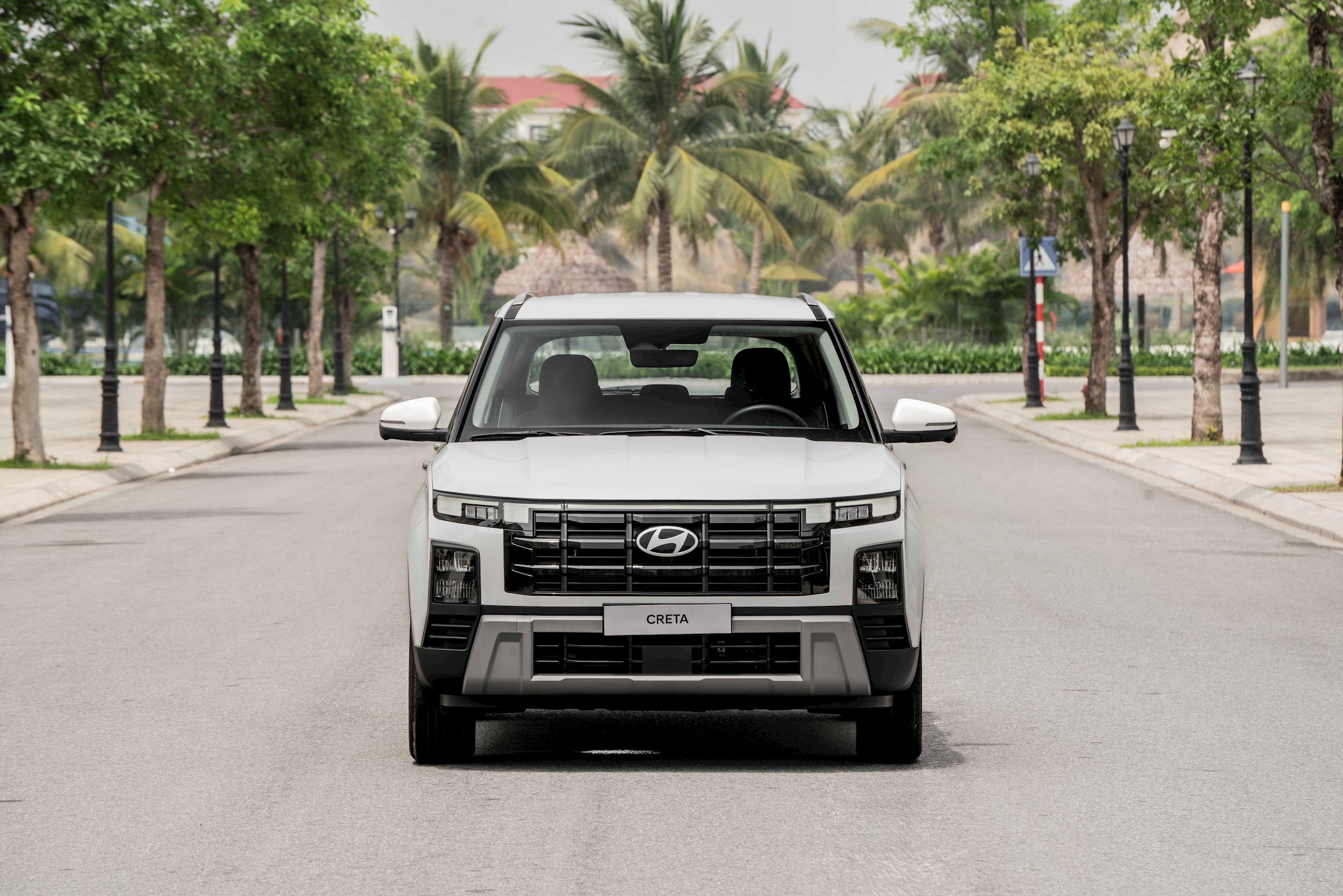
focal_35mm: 195
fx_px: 7276
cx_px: 672
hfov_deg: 10.5
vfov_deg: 7.0
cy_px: 448
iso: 320
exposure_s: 1/200
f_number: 10
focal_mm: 195
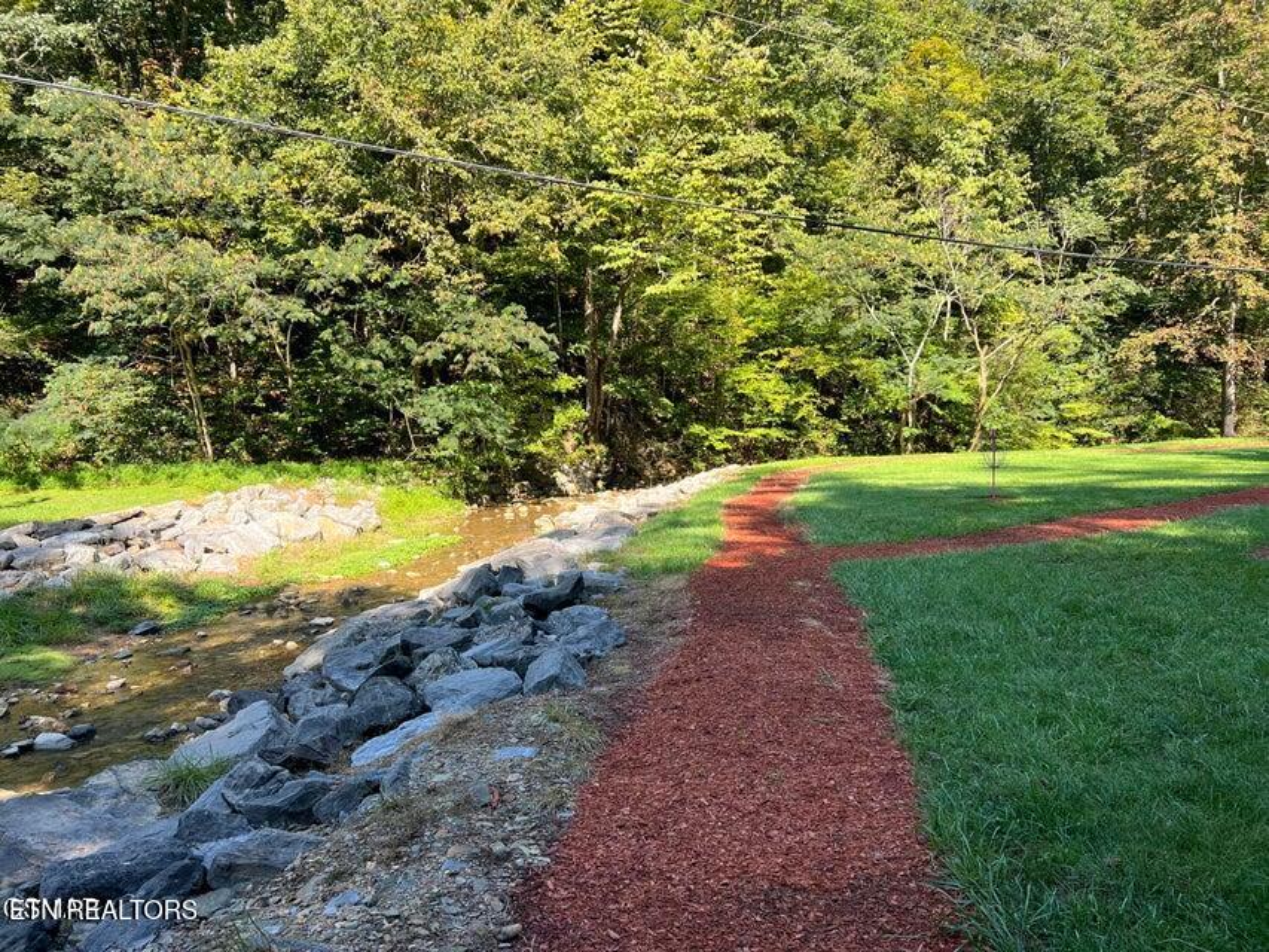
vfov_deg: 53.1
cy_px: 476
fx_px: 953
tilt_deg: -4.2
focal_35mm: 26
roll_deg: +2.2
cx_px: 634
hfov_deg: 67.3
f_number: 1.5
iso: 50
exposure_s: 1/714
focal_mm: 5.7
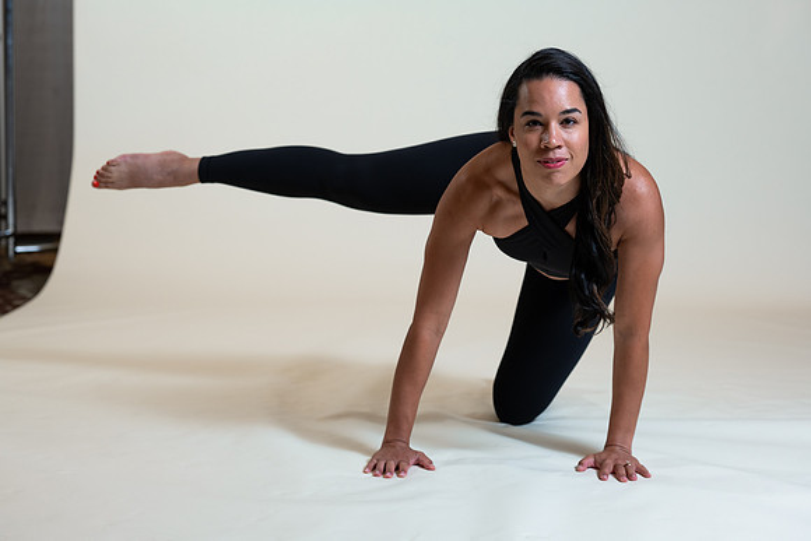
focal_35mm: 85
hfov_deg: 23.9
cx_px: 406
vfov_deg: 16.1
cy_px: 270
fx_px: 1915
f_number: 4
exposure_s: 1/125
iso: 320
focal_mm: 85
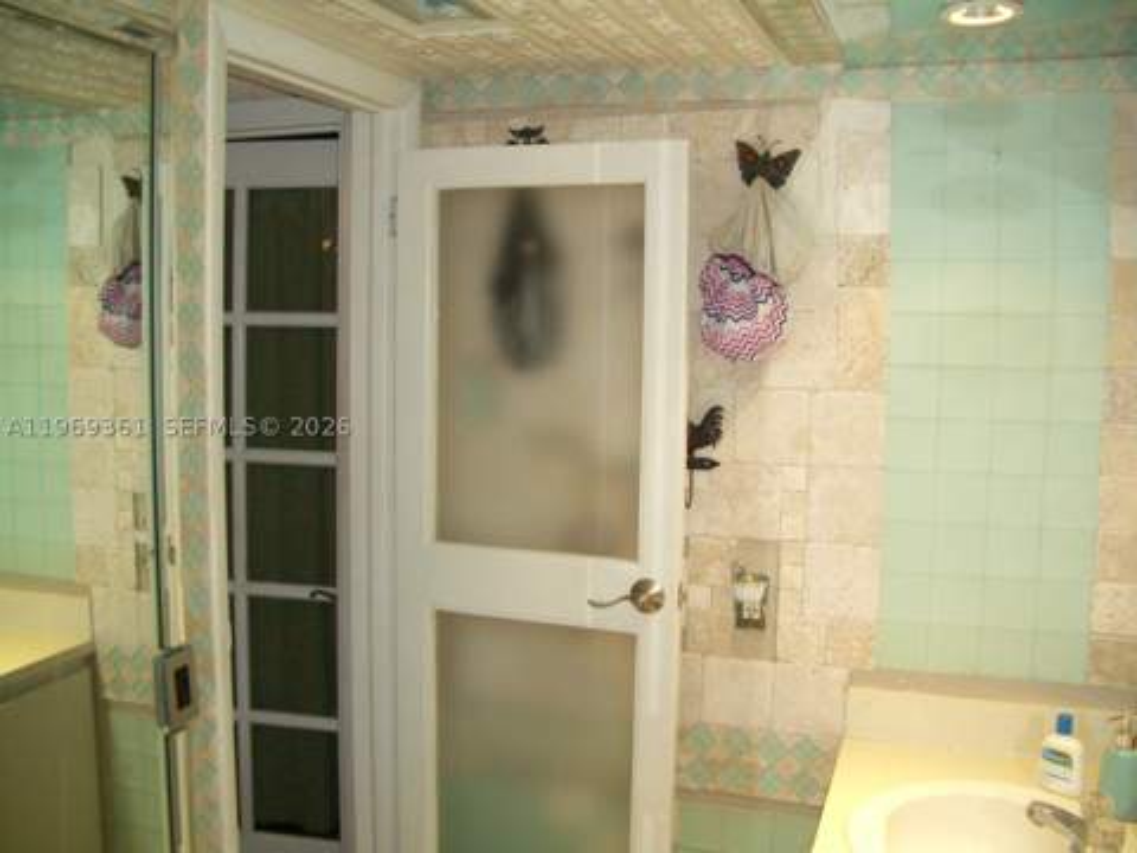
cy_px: 426
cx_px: 568
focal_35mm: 35
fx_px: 1150
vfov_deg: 40.7
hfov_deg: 52.6
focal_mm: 5.8
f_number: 2.6
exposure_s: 1/60
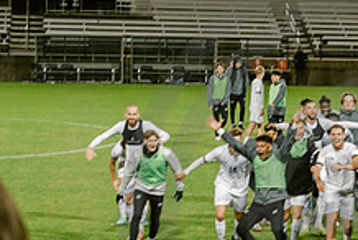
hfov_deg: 10.9
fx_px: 1852
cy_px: 236
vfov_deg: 7.4
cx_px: 409
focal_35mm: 186
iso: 2000
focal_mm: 70
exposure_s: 1/160
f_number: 5.6
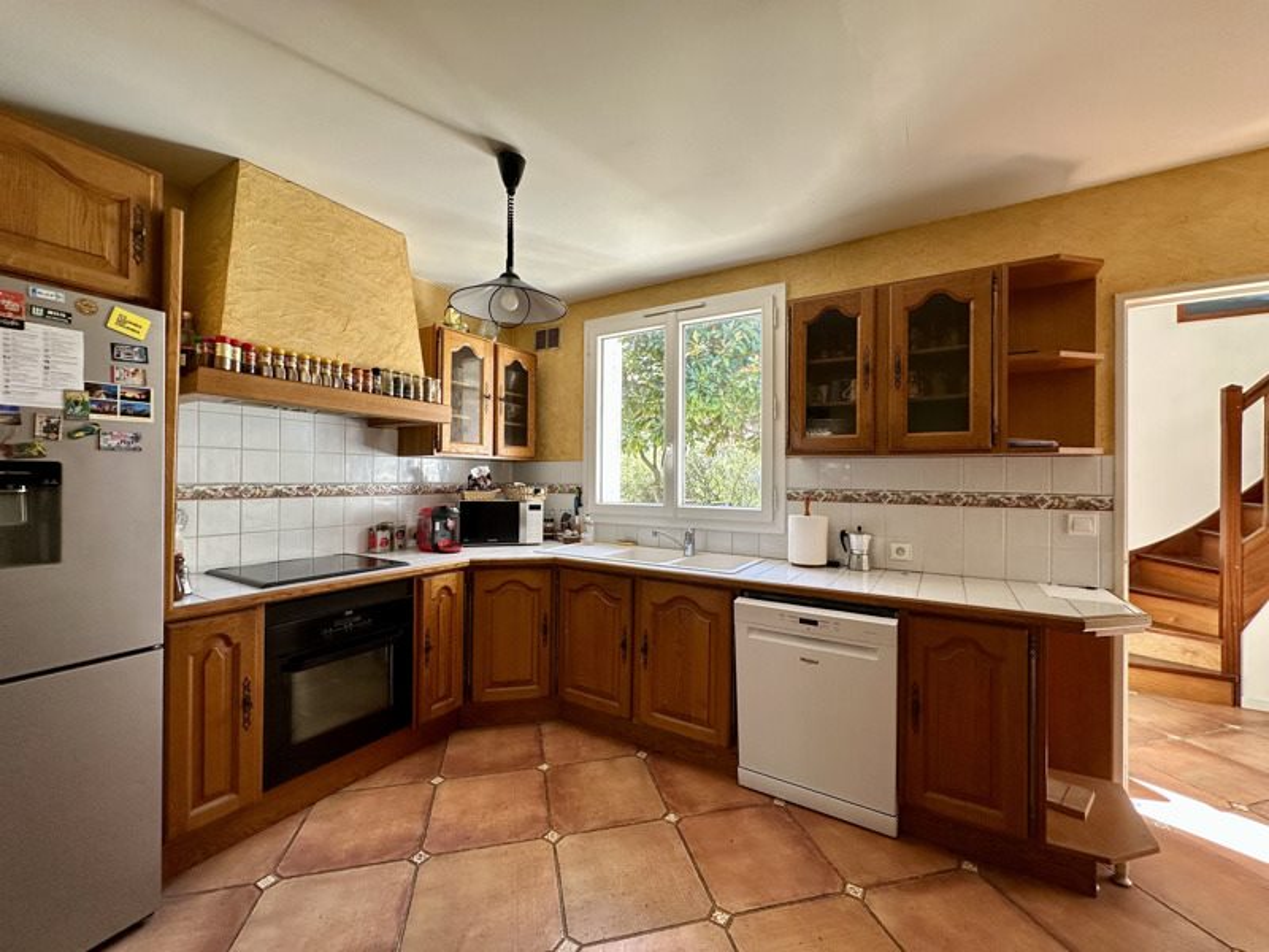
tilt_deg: +0.5
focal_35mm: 14
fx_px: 513
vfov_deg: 85.7
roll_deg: -0.4
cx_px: 634
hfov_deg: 102.1
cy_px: 476
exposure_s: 1/99
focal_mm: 2.22
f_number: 2.2
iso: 100
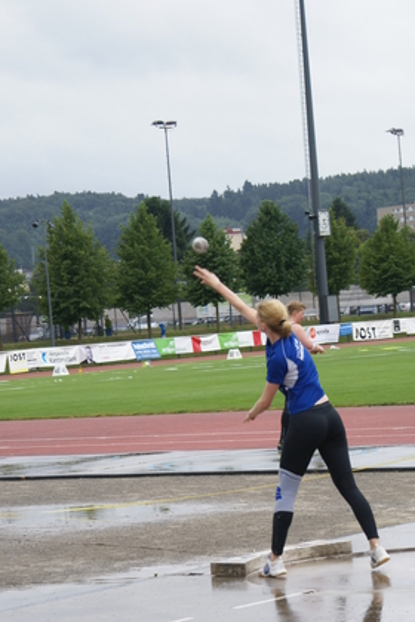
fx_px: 2334
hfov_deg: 10.2
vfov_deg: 15.2
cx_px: 230
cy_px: 330
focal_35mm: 135
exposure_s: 1/250
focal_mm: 70
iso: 100
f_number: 5.6
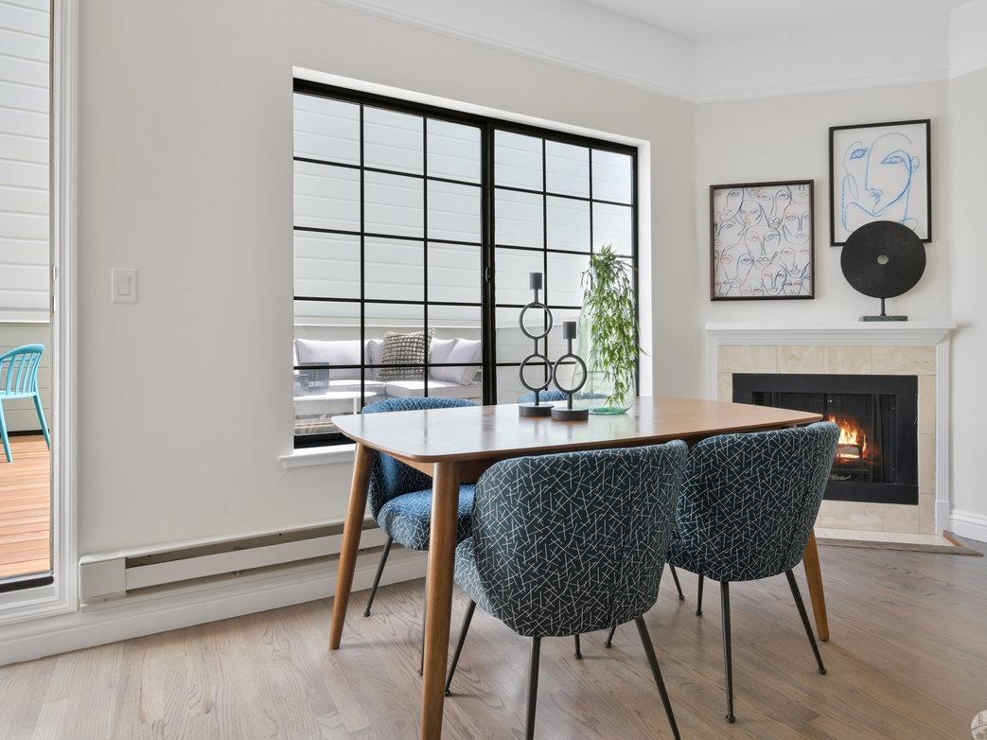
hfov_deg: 78.7
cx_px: 553
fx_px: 599
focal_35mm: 21
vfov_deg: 63.4
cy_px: 372
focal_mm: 19
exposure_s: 1/15
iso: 400
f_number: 11
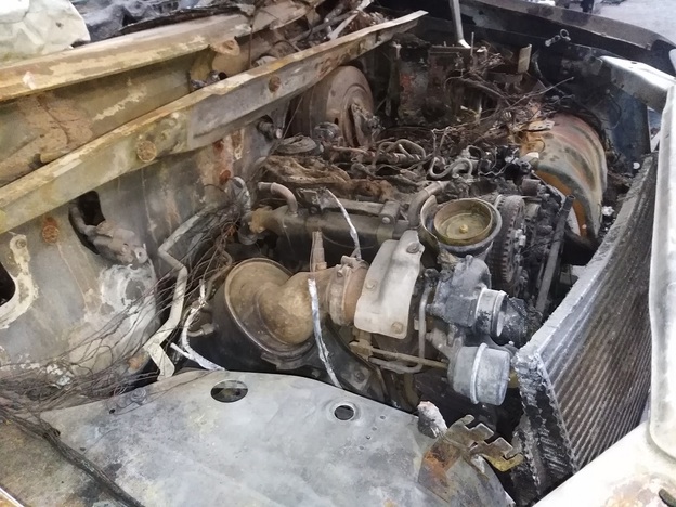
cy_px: 254
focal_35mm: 26
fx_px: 508
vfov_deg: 53.1
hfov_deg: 67.3
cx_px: 338
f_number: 2.2
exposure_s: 1/14.3
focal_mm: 3.46
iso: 1364
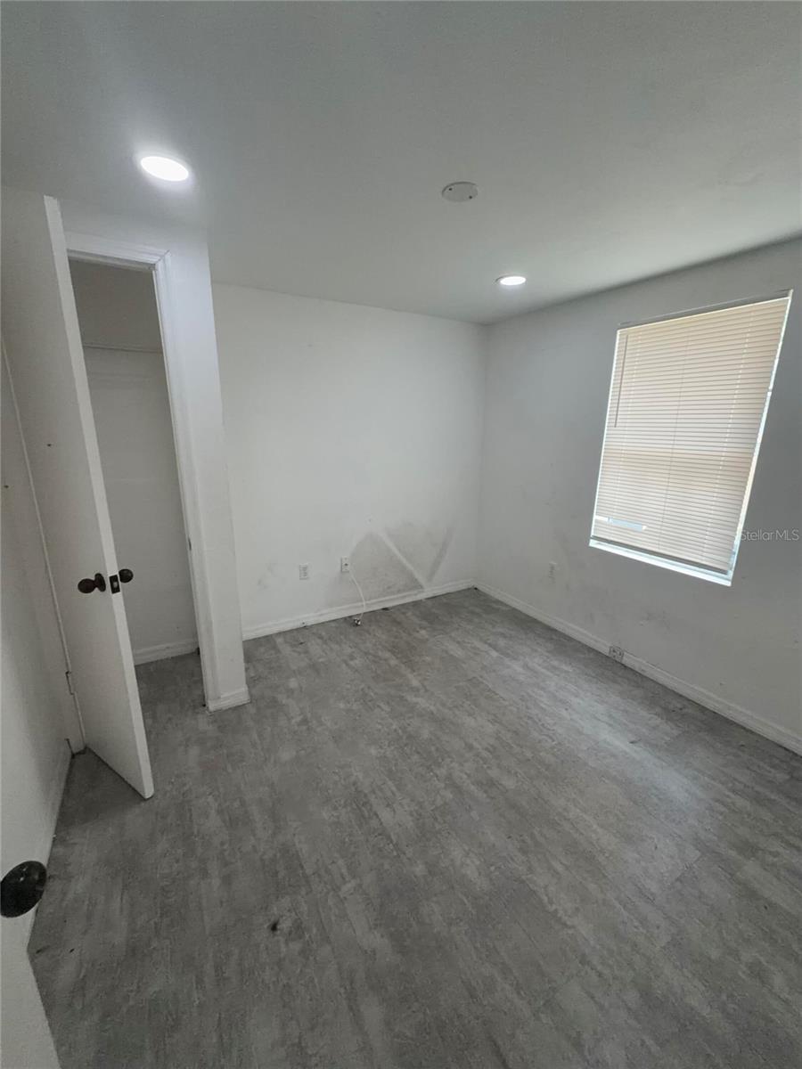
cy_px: 534
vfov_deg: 102.1
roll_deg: -0.7
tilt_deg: -13.4
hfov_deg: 85.7
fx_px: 432
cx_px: 401
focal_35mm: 14
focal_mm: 2.22
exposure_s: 1/120
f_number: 2.2
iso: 160
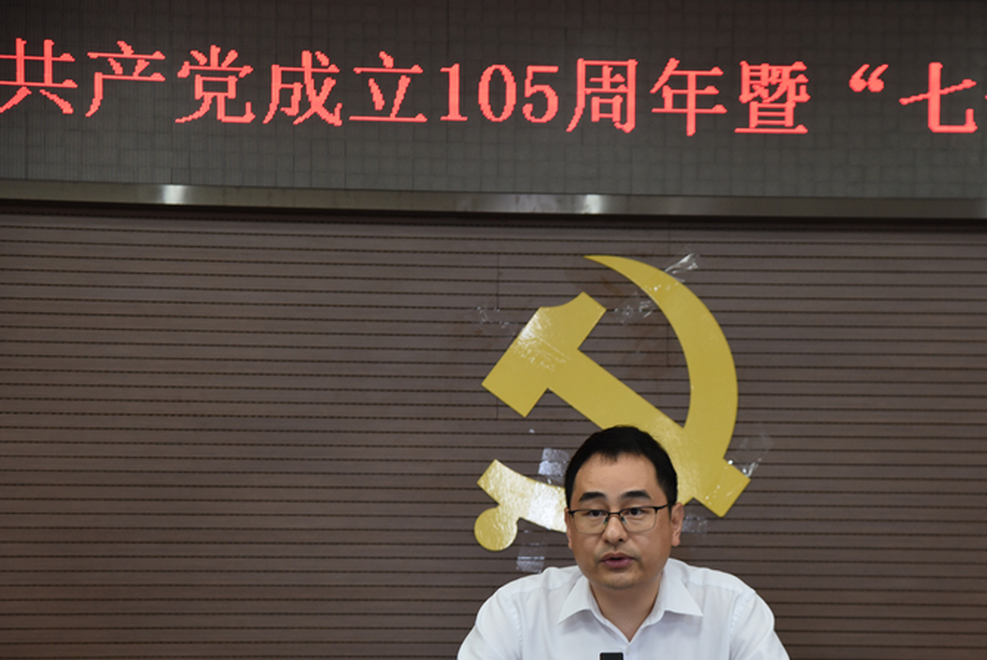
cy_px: 432
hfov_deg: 21.6
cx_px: 661
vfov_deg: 14.6
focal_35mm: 94
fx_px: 2579
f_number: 4
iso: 1000
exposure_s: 1/60
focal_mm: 70
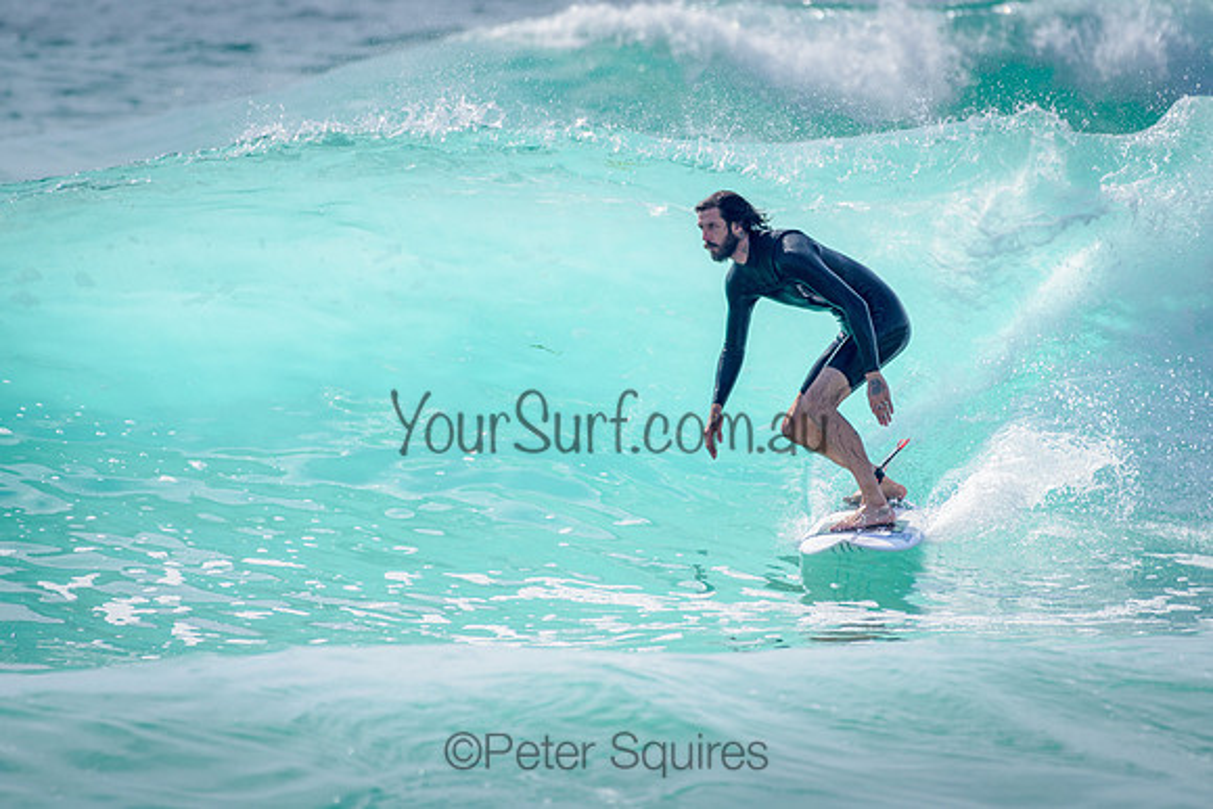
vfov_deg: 2.2
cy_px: 373
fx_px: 20658
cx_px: 640
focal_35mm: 613
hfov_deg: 3.4
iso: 140
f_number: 5.6
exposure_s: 1/2000
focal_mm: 500
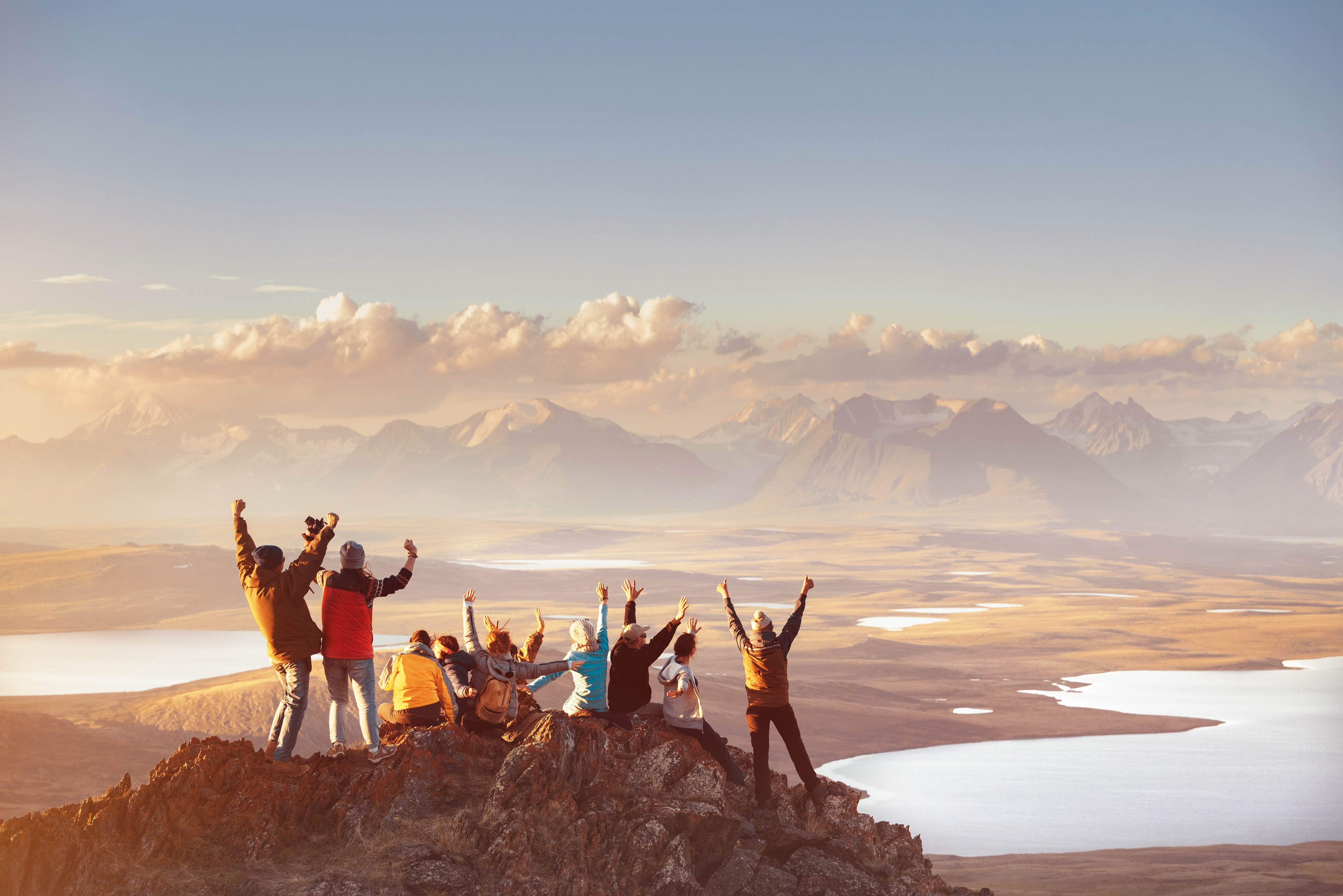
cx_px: 672
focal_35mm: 70
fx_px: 2612
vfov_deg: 19.5
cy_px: 448
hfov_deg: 28.8
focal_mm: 70
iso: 200
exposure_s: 1/320
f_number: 5.6
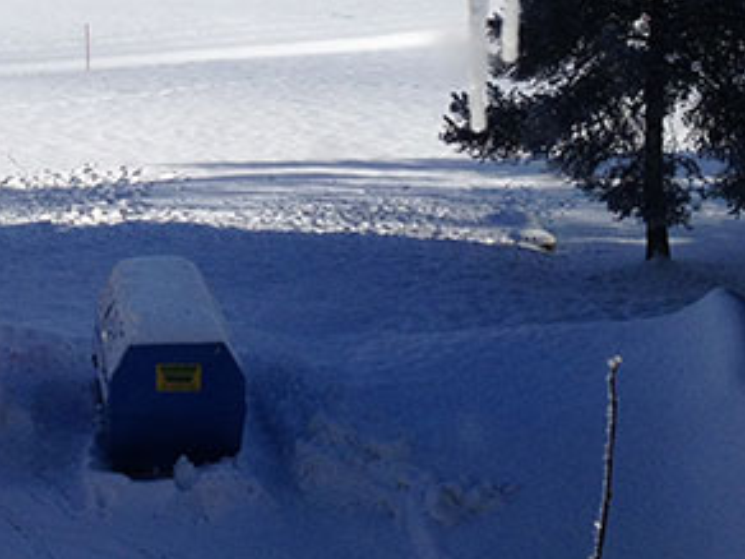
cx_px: 37
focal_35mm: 112
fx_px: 2410
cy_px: 10
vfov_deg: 13.1
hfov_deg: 17.2
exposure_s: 1/2513
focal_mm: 4.28
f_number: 2.4
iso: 50
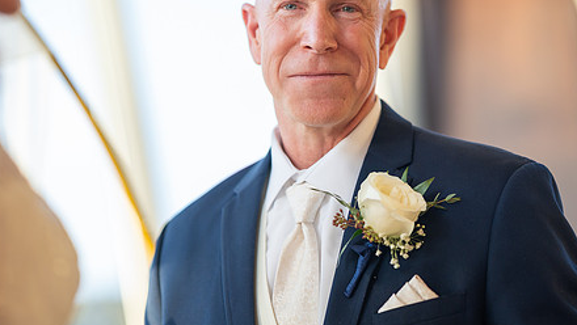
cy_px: 108
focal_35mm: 133
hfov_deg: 16.1
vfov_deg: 9.1
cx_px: 317
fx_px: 2036
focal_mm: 85
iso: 160
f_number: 1.4
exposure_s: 1/200
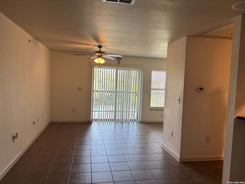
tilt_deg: -2.7
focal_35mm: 26
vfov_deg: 53.1
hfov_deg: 67.3
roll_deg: -2.2
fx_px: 184
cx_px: 122
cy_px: 92
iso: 100
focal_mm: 5.96
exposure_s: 1/120
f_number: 1.6
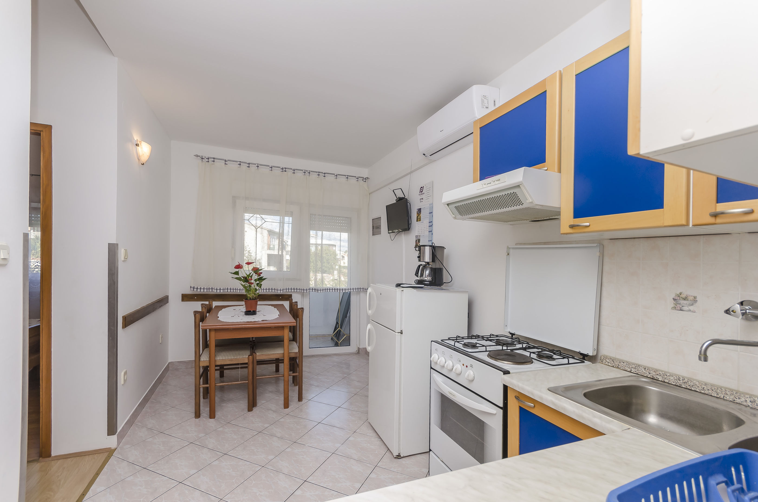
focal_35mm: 15
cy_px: 251
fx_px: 315
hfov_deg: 100.5
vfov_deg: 77.1
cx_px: 379
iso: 100
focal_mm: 10
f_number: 8
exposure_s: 1/100
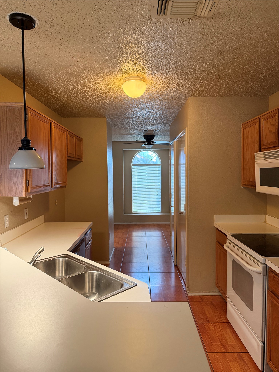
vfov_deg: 71.6
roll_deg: +0.1
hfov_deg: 56.8
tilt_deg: -3.2
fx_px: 258
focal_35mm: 24
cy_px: 186
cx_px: 140
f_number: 1.78
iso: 500
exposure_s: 1/60
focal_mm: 6.76
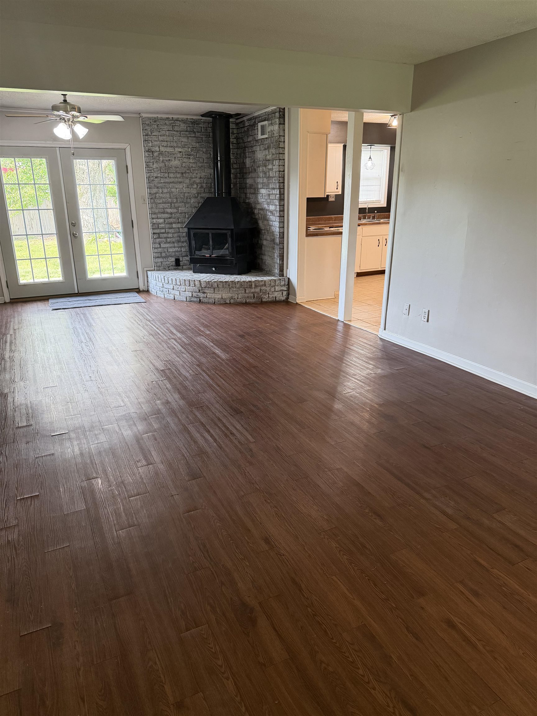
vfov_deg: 71.6
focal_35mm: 24
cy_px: 358
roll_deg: +0.0
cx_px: 268
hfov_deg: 56.8
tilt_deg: -19.4
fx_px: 496
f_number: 1.78
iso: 400
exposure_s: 1/120
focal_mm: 6.76
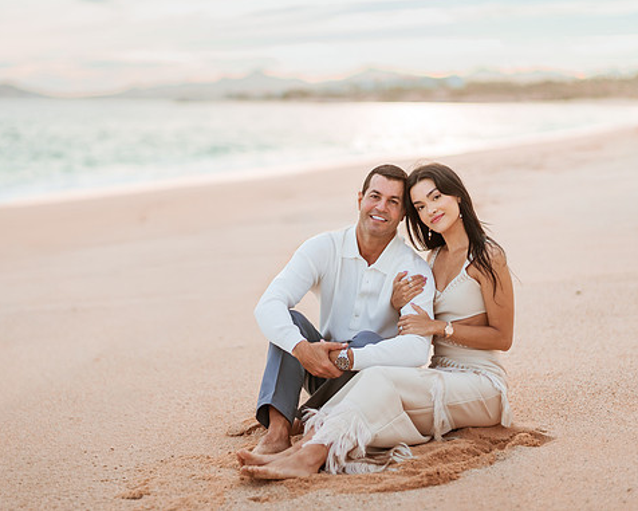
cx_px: 276
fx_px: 1284
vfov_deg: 22.5
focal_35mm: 68
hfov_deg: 27.9
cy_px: 259
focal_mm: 58
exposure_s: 1/6400
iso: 250
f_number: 1.4
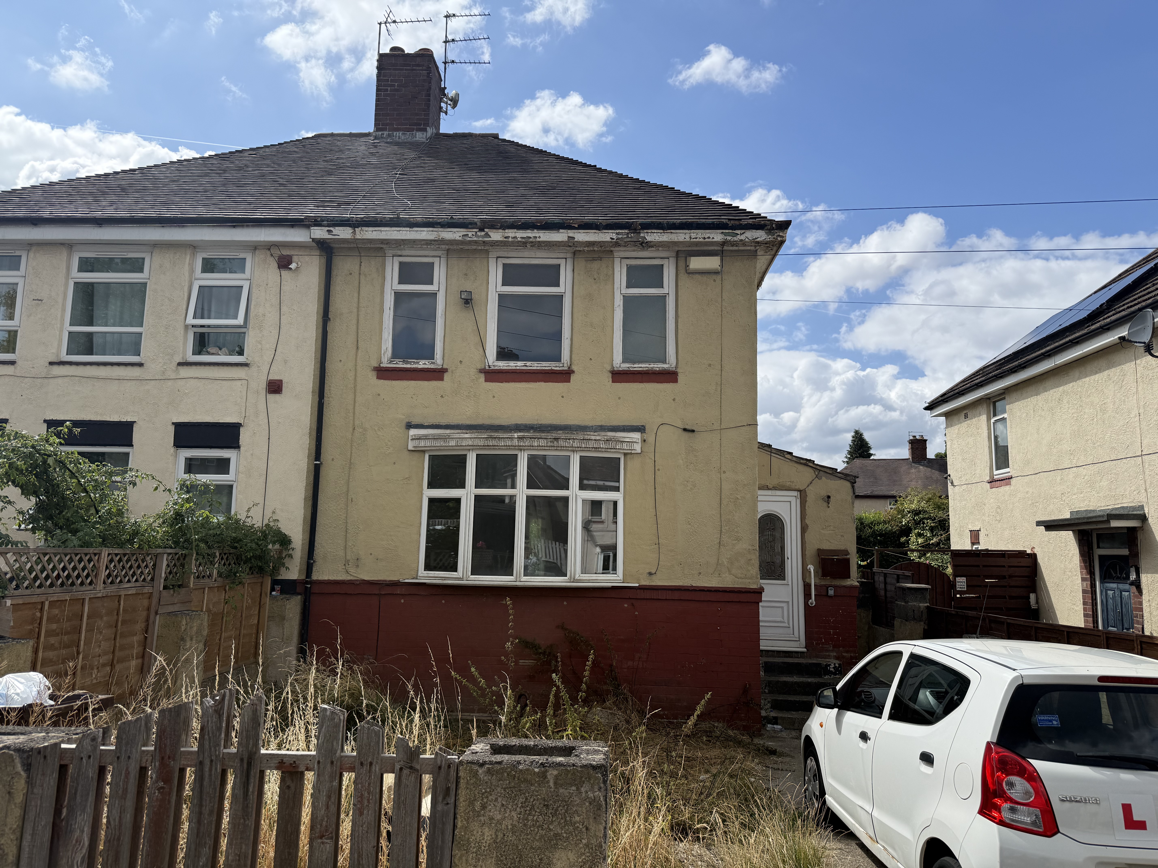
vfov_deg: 56.8
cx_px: 579
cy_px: 434
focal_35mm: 24
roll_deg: -1.1
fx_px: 803
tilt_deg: +8.2
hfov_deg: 71.6
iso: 80
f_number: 1.78
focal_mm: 6.76
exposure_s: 1/5714
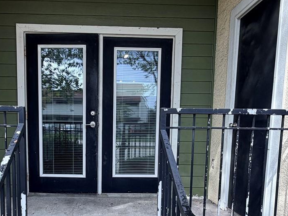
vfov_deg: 43.0
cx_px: 114
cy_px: 158
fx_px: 266
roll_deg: -0.1
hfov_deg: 56.3
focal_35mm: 32
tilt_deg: -5.5
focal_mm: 2.22
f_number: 2.2
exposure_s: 1/285
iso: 50
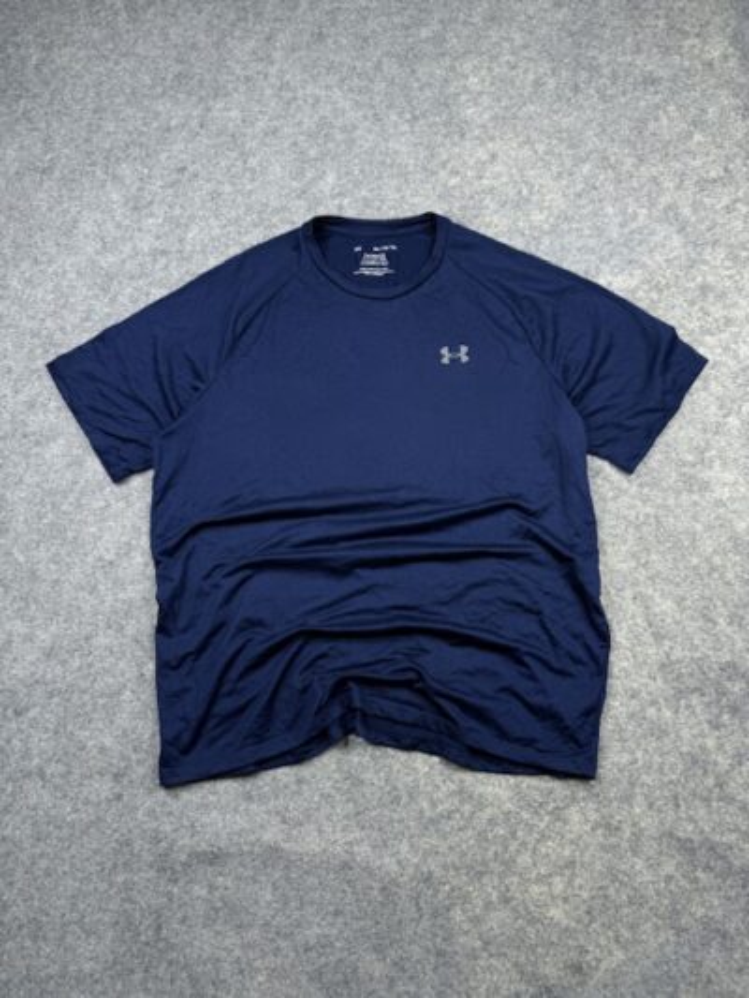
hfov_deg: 56.8
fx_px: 692
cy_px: 499
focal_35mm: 24
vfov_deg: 71.6
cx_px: 374
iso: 64
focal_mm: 6.76
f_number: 1.78
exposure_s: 1/100
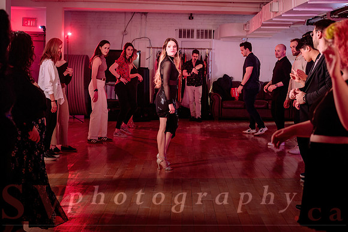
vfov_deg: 19.6
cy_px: 103
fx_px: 671
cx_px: 174
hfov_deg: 29.1
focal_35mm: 69
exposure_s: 1/100
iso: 500
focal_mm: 62
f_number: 2.8
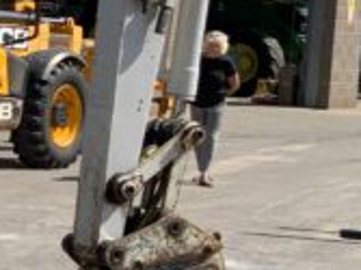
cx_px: -413
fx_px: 1855
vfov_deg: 8.3
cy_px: 166
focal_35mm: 178
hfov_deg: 10.1
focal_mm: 3
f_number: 1.8
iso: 16
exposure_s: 1/1577
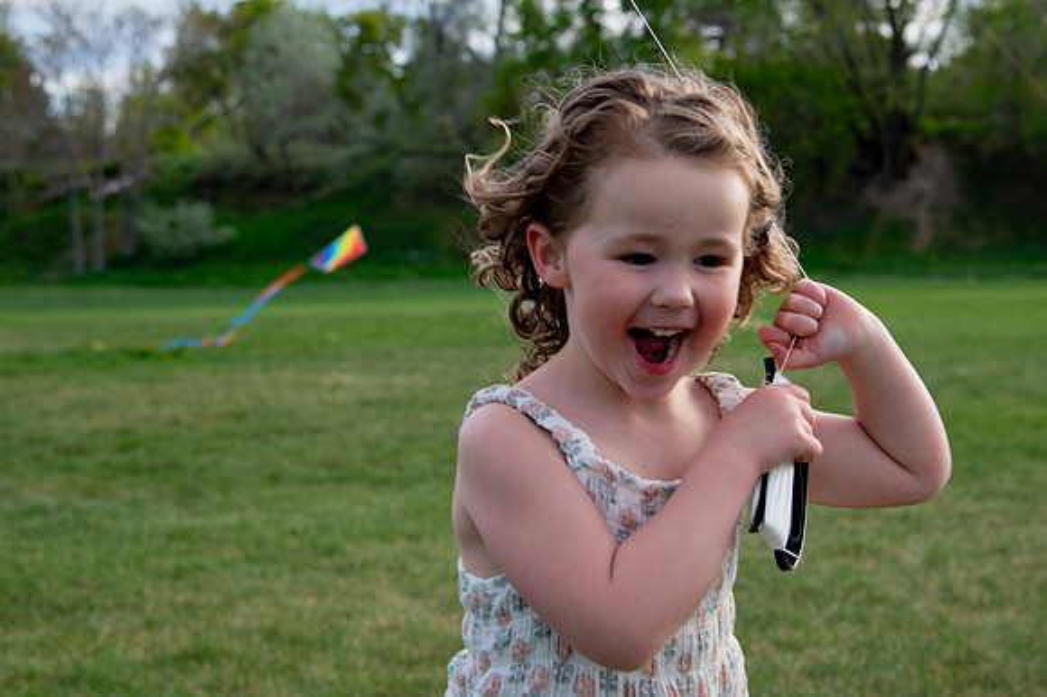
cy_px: 181
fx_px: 1894
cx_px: 614
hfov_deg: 30.8
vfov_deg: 20.7
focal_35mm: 65
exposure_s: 1/500
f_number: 5
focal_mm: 44
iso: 200
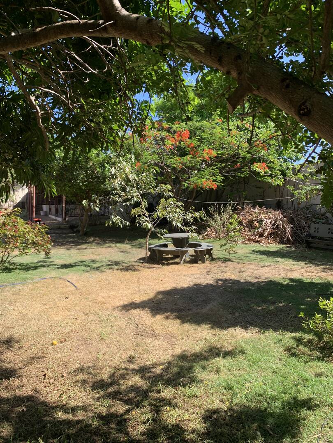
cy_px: 222
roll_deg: +0.1
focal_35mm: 26
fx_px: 333
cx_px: 166
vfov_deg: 67.3
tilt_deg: -0.9
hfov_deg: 53.1
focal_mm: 4.25
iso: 25
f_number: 1.8
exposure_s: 1/783
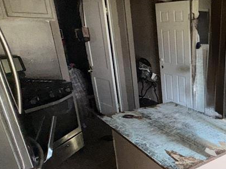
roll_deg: -1.7
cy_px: 120
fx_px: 228
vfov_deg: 39.9
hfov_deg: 45.7
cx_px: 218
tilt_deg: -20.6
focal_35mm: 35
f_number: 2.2
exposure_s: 1/122
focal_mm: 2.22
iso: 64
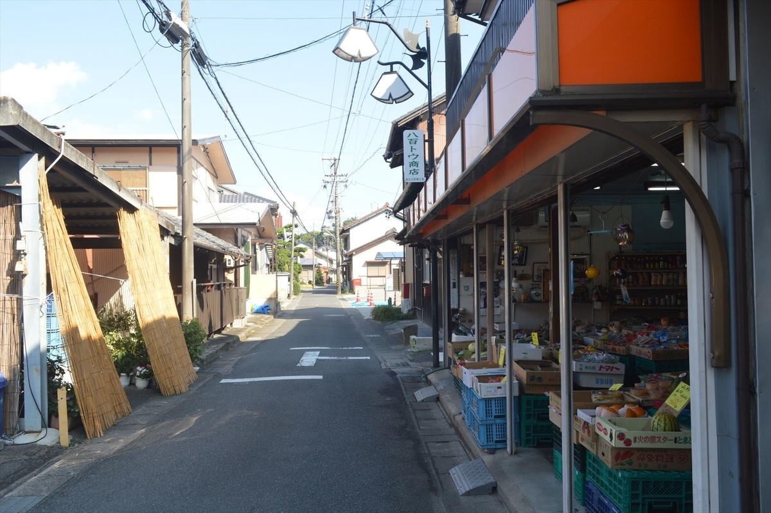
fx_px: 578
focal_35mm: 27
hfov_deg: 67.4
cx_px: 386
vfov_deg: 47.9
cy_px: 256
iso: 400
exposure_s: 1/250
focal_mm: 18
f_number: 8
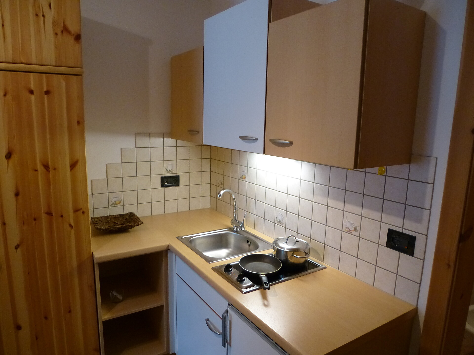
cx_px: 237
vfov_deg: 56.8
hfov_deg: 71.6
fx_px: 329
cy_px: 178
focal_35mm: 24
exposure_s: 1/30
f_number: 3.3
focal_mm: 4.3
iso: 400
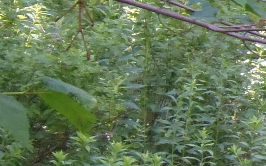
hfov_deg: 3.8
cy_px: -2
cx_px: 686
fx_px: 3929
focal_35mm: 542
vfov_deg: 2.4
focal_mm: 18.4
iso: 160
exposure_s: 1/40
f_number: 4.4
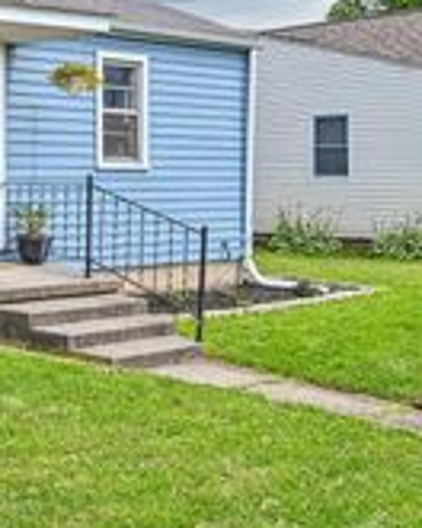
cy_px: 181
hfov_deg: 22.1
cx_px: -208
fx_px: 890
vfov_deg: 32.8
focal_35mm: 57
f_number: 4
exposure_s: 1/1500
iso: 400
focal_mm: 20
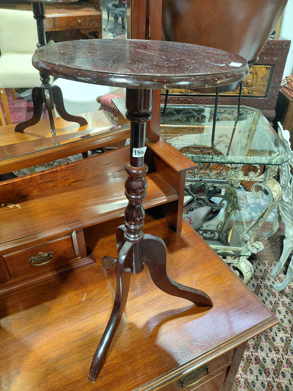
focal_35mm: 25
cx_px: 146
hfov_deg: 54.9
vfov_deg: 69.4
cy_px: 196
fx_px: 282
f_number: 1.8
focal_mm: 4.69
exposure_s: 1/50.1
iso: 160
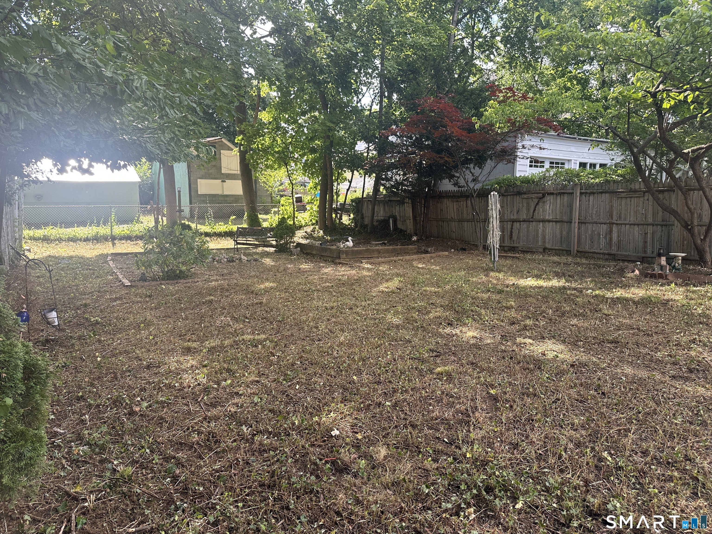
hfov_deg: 71.6
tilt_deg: -8.5
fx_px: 494
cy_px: 267
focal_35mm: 24
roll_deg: -0.1
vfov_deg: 56.8
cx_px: 356
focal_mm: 6.86
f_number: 1.78
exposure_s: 1/387
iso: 80
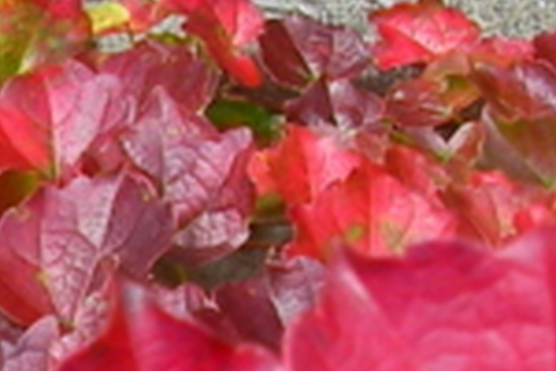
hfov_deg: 8.8
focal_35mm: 228
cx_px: -226
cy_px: 493
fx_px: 3521
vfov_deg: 6.0
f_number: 3.5
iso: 50
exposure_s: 1/238
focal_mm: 6.3
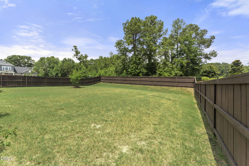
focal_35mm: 14
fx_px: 97
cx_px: 124
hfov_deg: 104.3
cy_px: 83
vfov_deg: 81.2
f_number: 9
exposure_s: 1/2500
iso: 800
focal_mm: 14
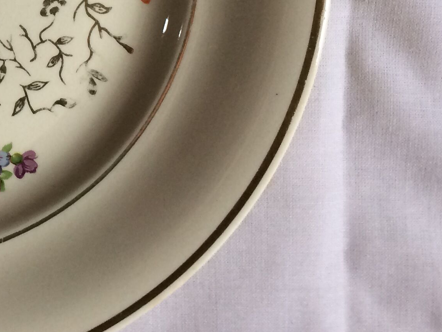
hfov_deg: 21.7
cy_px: -53
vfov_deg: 17.1
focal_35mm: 83
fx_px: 1060
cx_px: -104
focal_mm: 4.15
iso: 100
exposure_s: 1/33
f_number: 2.2
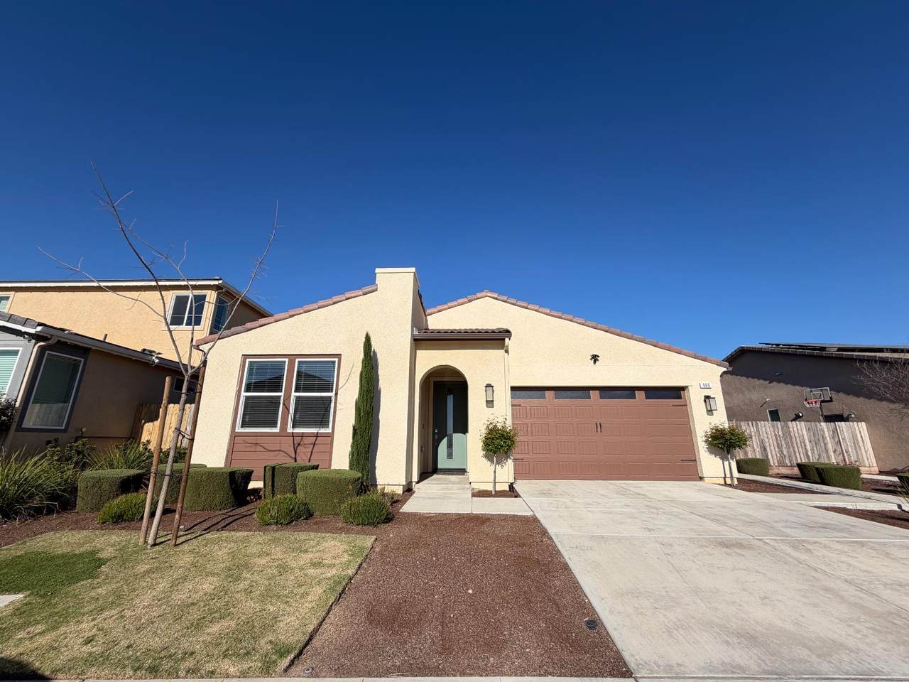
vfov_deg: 85.7
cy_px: 341
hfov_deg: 102.1
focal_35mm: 14
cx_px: 454
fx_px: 368
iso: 20
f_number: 2.2
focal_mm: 2.22
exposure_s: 1/1572
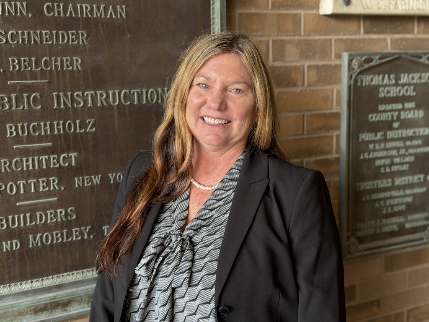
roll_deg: +1.6
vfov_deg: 30.3
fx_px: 595
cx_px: 214
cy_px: 161
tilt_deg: -8.7
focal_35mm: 48
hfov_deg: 39.7
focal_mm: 6.76
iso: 64
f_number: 1.78
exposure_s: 1/121
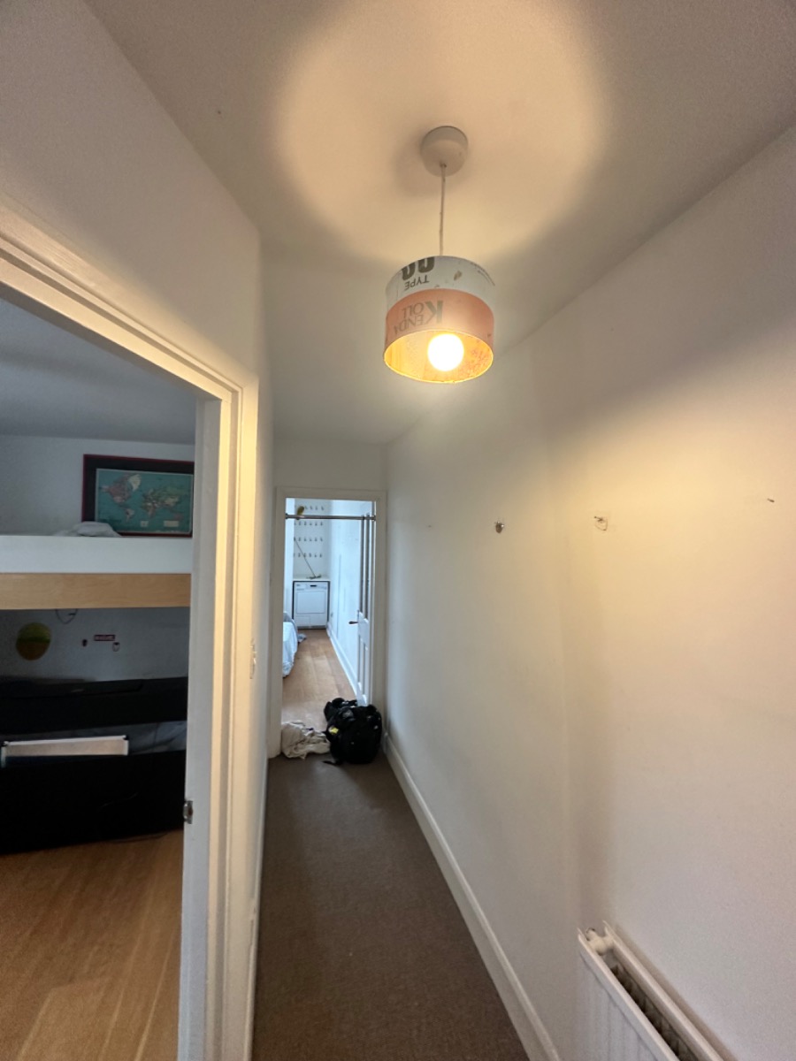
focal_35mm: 14
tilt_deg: +0.1
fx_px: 429
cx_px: 398
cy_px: 530
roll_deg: +1.2
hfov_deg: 85.7
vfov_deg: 102.1
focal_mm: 2.22
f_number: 2.2
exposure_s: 1/100
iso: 200
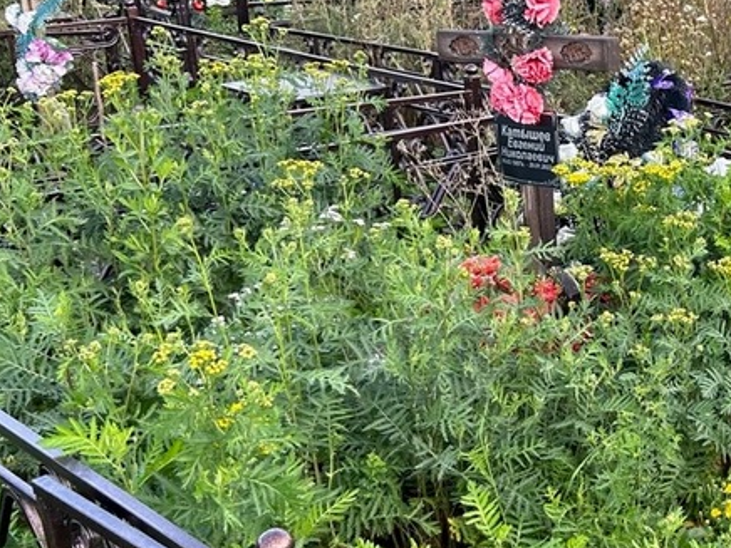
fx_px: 1288
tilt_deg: -18.6
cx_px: 775
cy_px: 317
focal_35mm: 61
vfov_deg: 24.0
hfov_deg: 29.1
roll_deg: -3.3
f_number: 1.5
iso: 50
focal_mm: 5.7
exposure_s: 1/572
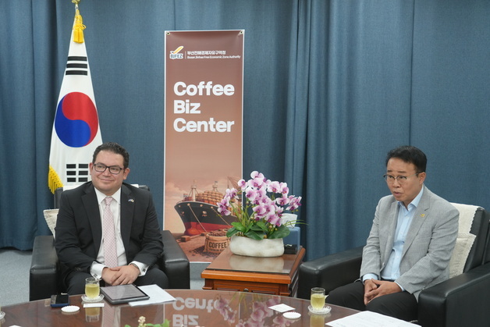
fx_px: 640
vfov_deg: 28.7
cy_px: 164
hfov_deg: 41.9
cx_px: 245
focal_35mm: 47
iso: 1250
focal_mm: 47
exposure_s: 1/160
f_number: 4
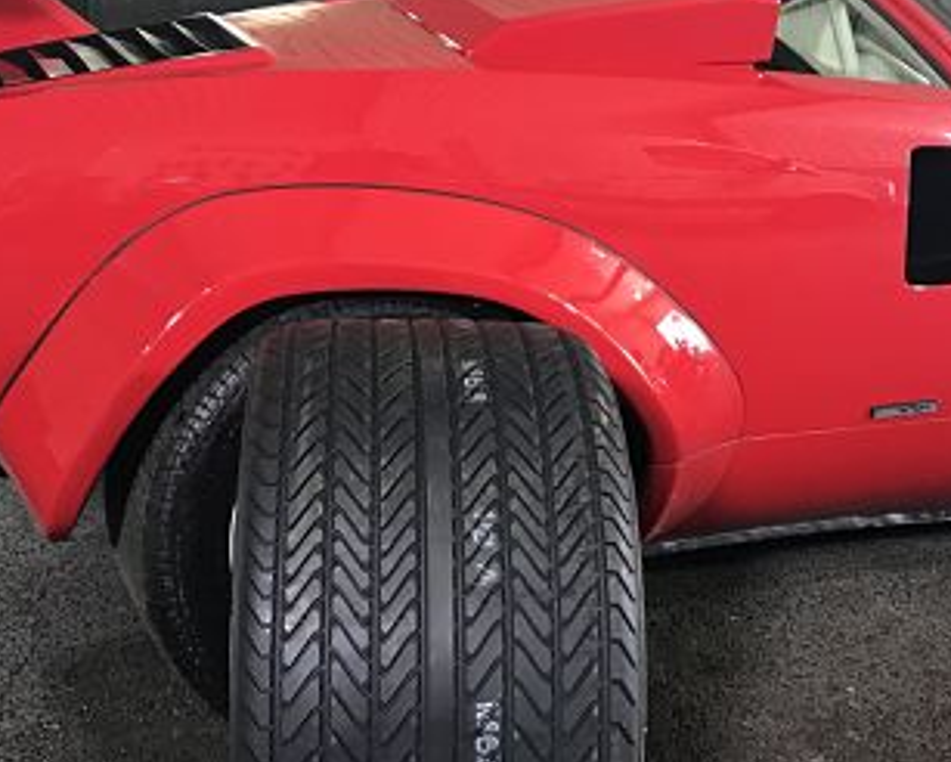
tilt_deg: -8.1
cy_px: 321
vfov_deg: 30.8
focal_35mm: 49
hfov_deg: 37.9
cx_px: 384
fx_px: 1380
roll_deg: -0.6
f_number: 1.8
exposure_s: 1/17
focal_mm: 3.99
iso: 64
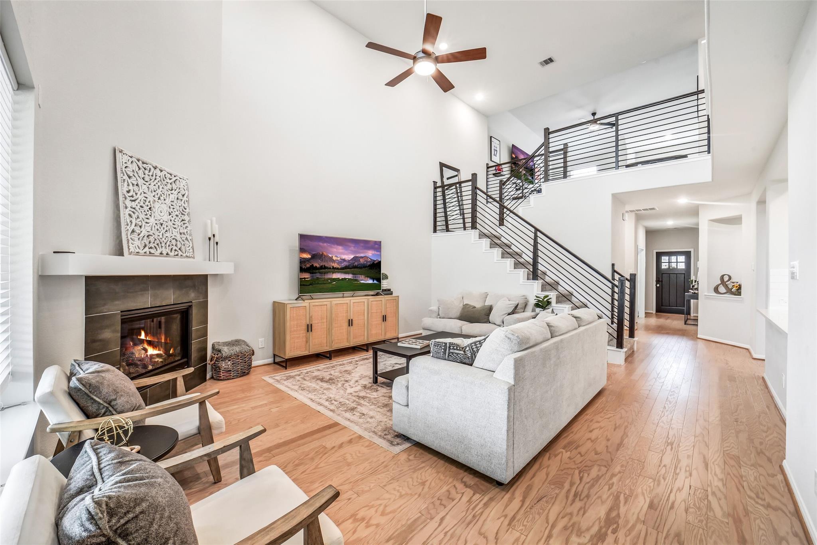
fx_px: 318
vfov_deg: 81.2
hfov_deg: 104.2
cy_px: 272
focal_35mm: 14
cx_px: 408
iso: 500
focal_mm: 14
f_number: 11
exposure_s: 1/5
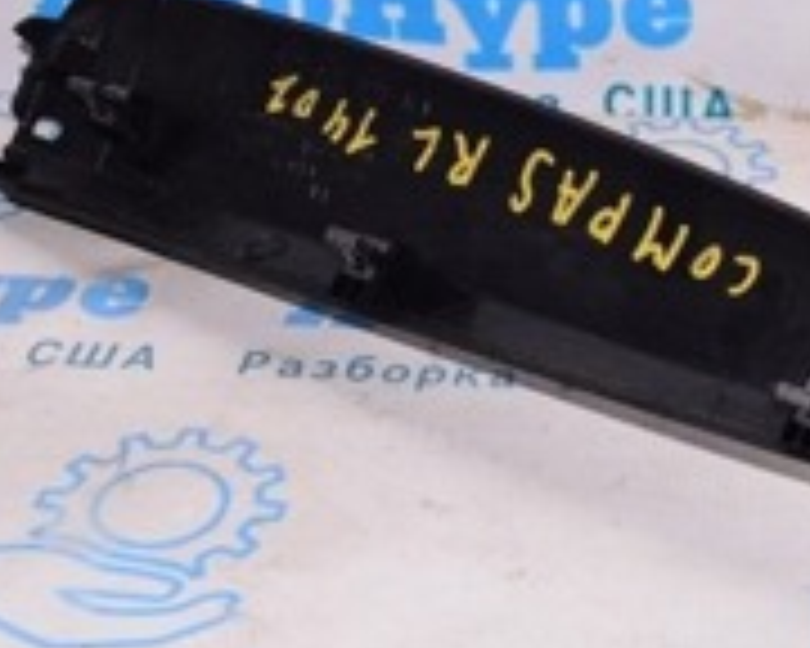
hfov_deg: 18.6
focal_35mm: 100
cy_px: 38
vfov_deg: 15.2
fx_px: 2397
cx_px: 837
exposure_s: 1/160
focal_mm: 20
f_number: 8
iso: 1600
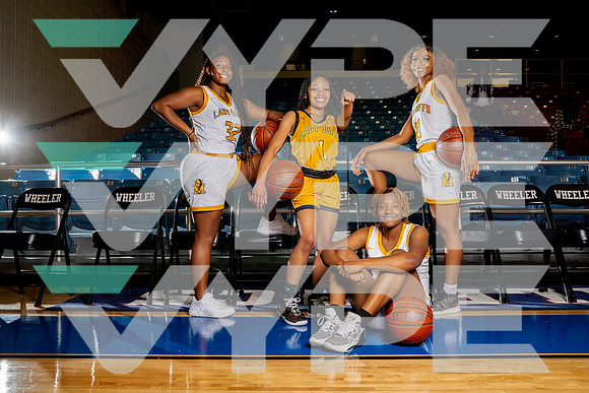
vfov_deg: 37.9
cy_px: 196
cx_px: 294
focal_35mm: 35
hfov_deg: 54.4
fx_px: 573
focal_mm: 35
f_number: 6.3
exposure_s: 1/250
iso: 320
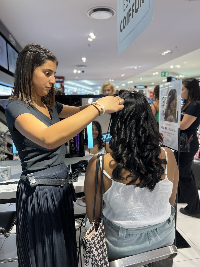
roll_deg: +1.1
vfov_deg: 67.3
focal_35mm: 26
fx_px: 200
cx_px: 100
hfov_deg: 53.1
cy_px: 134
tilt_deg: -8.4
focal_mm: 5.7
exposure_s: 1/121
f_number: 1.5
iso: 100
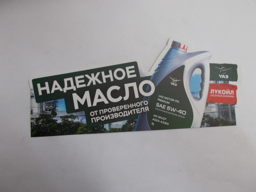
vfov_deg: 53.1
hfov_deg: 67.3
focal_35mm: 26
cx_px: 128
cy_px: 96
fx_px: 192
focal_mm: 4.6
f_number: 3.2
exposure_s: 1/25
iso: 80
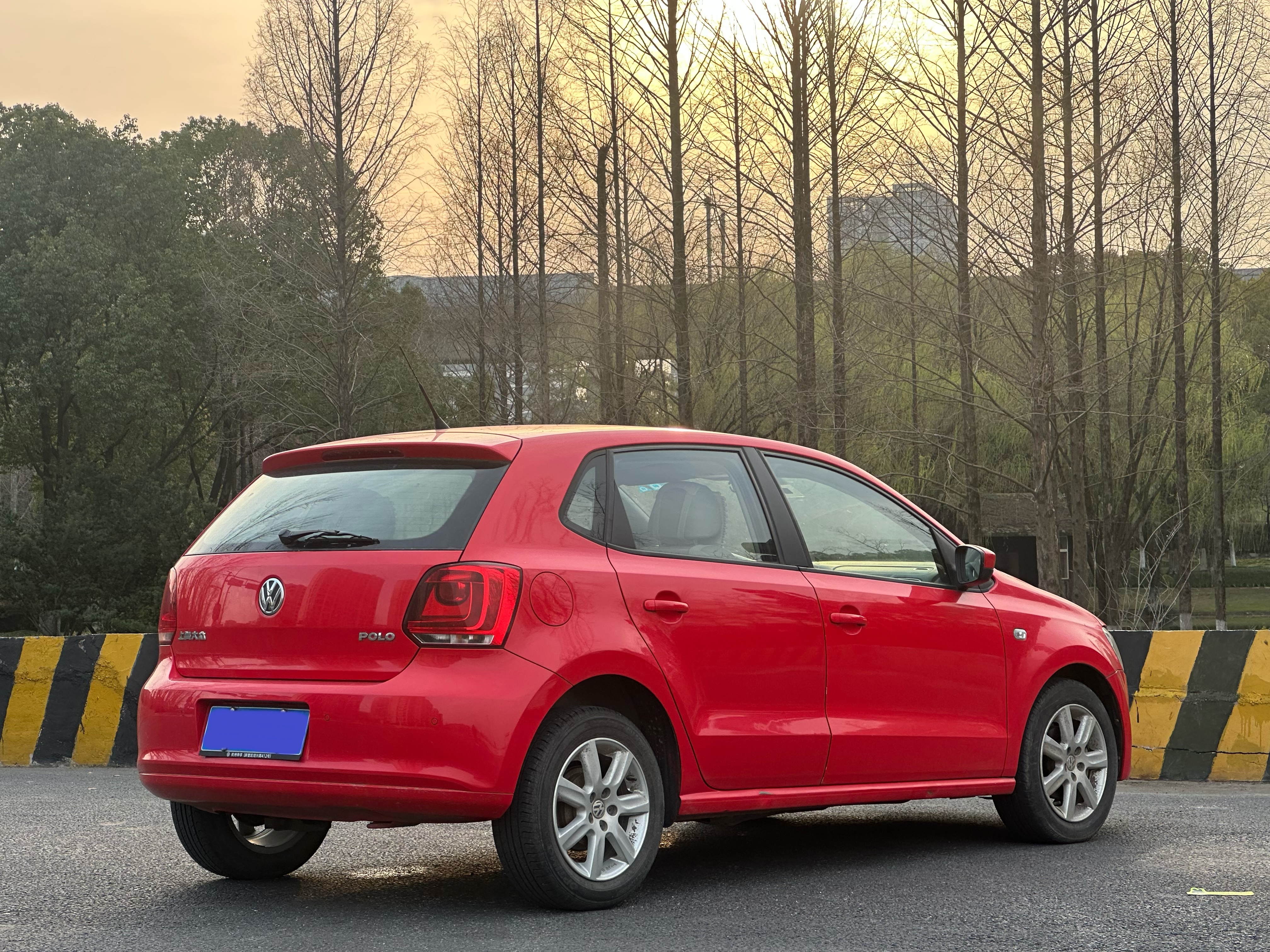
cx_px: 635
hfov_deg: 25.3
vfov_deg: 19.1
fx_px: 2825
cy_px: 476
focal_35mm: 77
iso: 32
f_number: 2.8
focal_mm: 9
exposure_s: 1/156
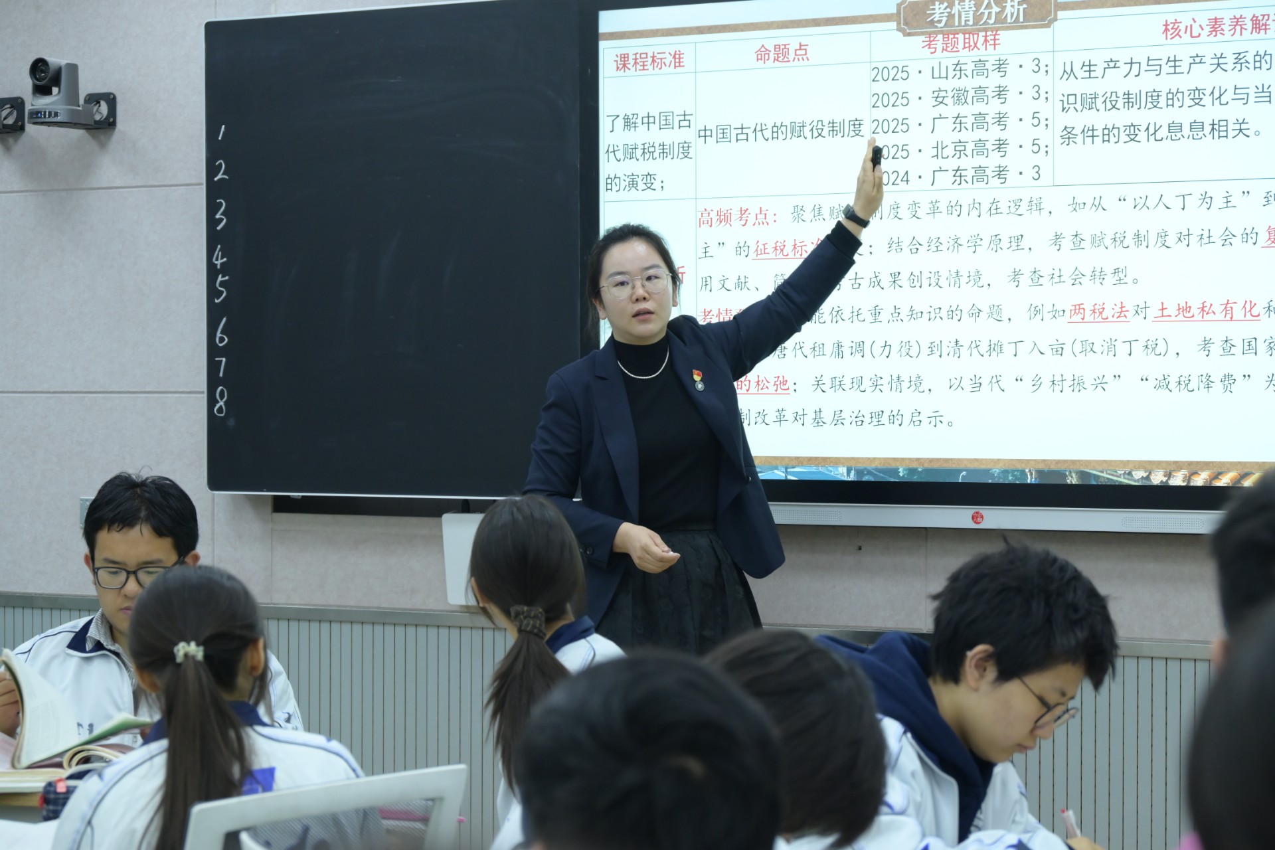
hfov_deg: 23.6
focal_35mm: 86
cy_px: 425
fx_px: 3046
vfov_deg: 15.9
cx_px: 638
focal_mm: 86
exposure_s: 1/100
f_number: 6.3
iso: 2000
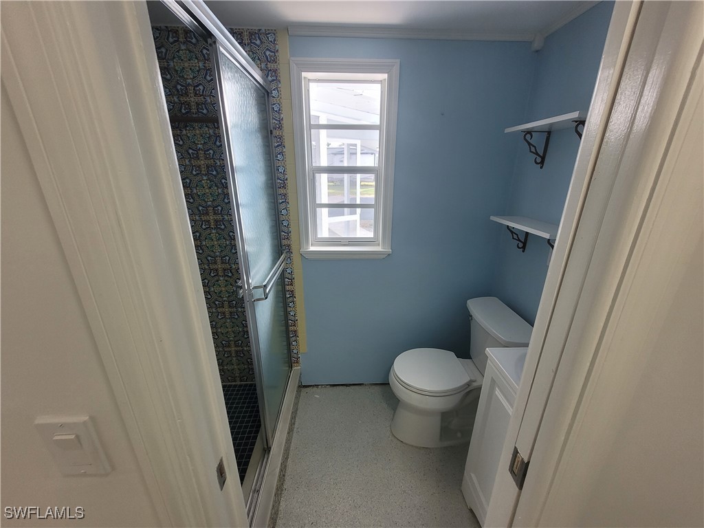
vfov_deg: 89.9
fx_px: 264
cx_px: 352
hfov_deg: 106.2
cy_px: 264
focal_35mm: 13
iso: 125
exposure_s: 1/60
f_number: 2.2
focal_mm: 1.74
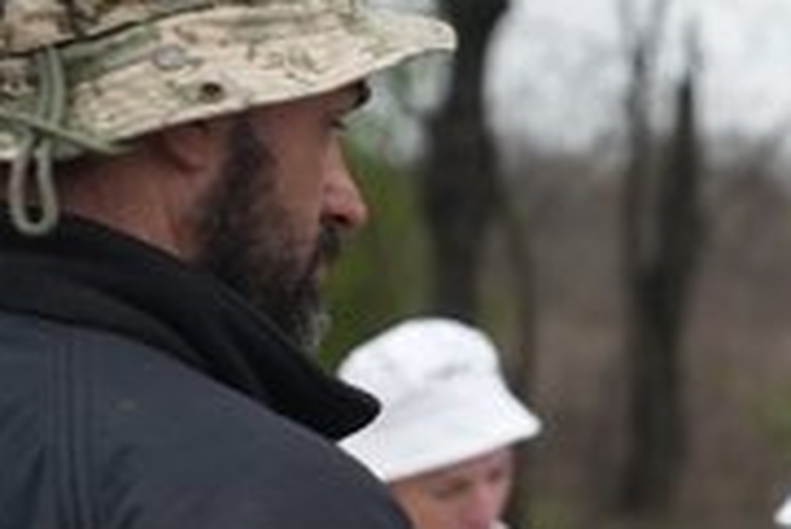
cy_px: 509
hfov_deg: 13.1
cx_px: 774
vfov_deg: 8.8
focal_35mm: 155
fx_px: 3408
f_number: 4.5
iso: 2000
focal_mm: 70
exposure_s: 1/125
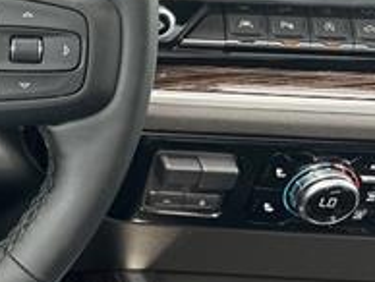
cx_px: -226
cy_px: 64
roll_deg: +0.0
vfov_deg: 18.6
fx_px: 857
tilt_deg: -35.5
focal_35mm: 79
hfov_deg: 20.3
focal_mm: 6.86
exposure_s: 1/121
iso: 80
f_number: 1.78
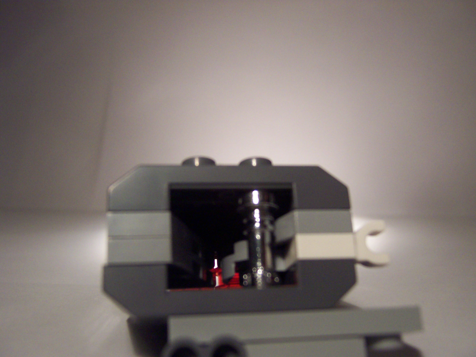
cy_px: 178
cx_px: 238
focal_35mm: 36
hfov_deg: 51.4
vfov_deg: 39.7
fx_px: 495
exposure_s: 1/20
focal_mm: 5.6
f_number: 2.8
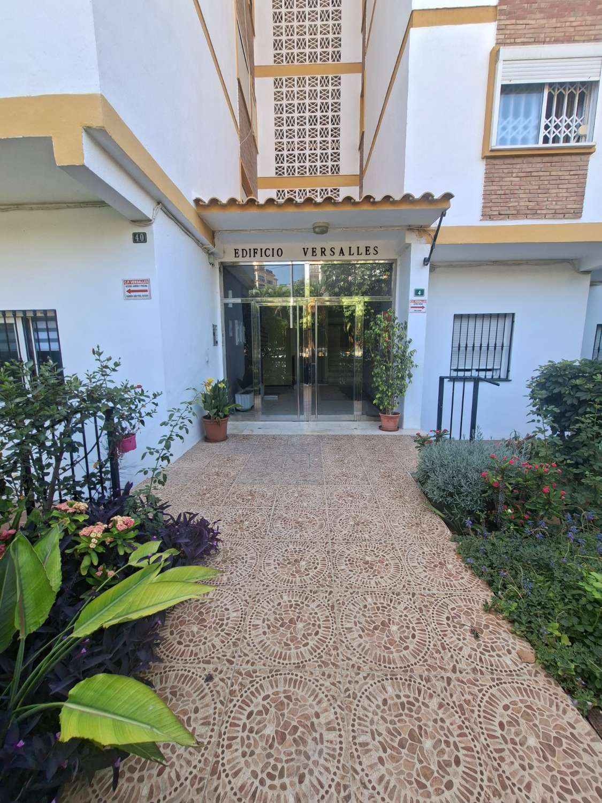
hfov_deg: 89.9
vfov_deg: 106.2
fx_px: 301
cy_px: 402
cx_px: 301
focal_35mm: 13
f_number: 2.2
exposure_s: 1/147
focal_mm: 1.74
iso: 40
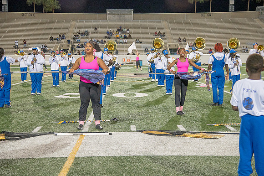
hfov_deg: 35.2
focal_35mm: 57
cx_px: 132
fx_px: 417
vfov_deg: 23.8
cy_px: 88
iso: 3200
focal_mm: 55
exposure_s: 1/320
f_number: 4
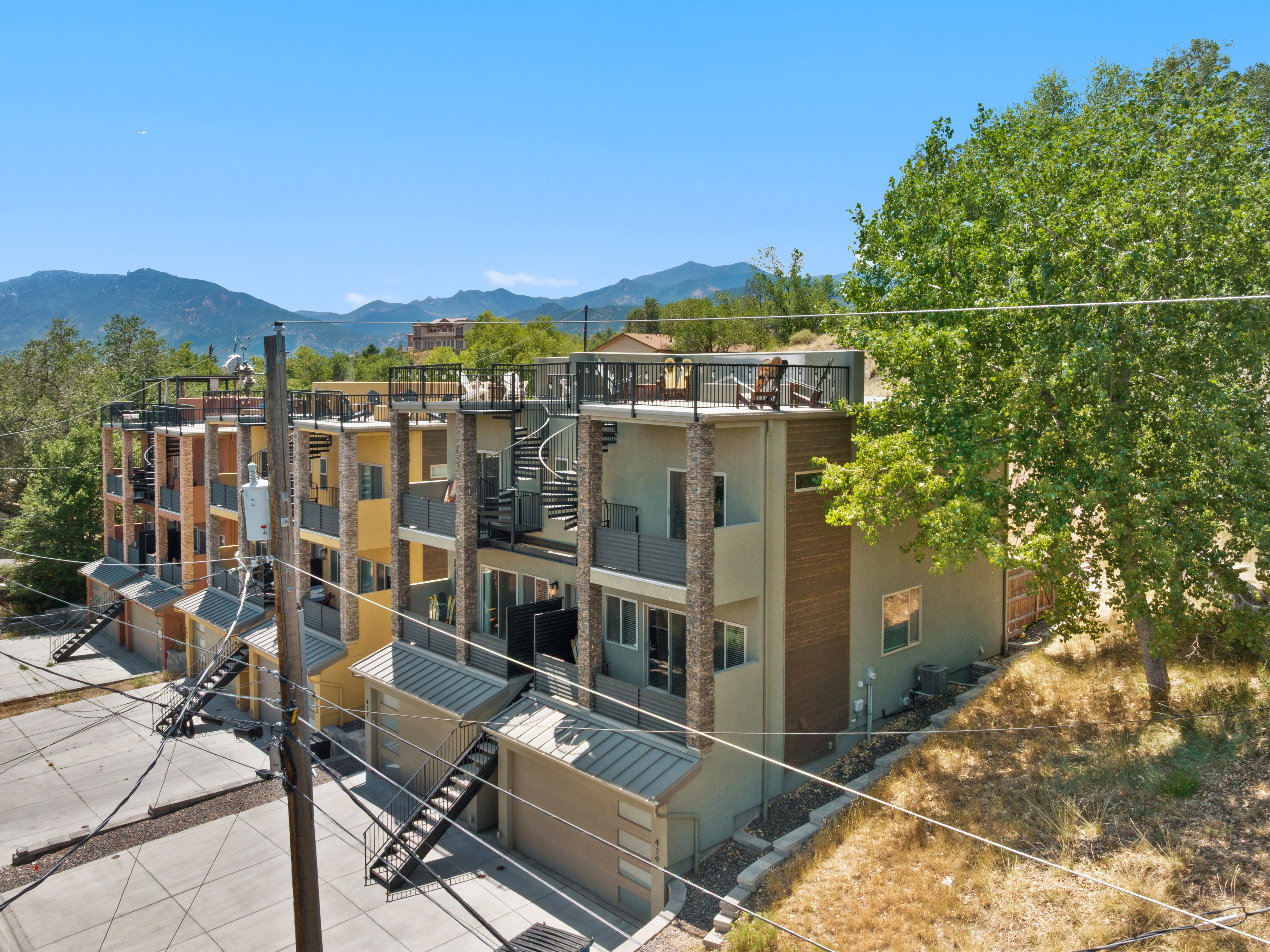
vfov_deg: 53.1
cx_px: 667
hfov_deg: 67.3
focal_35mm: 26
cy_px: 470
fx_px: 954
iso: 100
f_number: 10
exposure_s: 1/100
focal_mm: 12.29
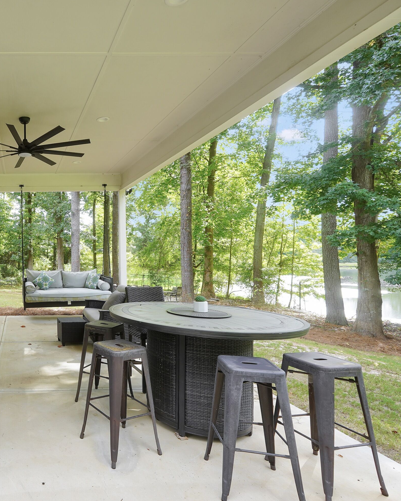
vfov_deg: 75.0
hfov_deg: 54.7
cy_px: 247
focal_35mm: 22
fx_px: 326
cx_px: 38
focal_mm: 10
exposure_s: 1/60
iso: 100
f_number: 4
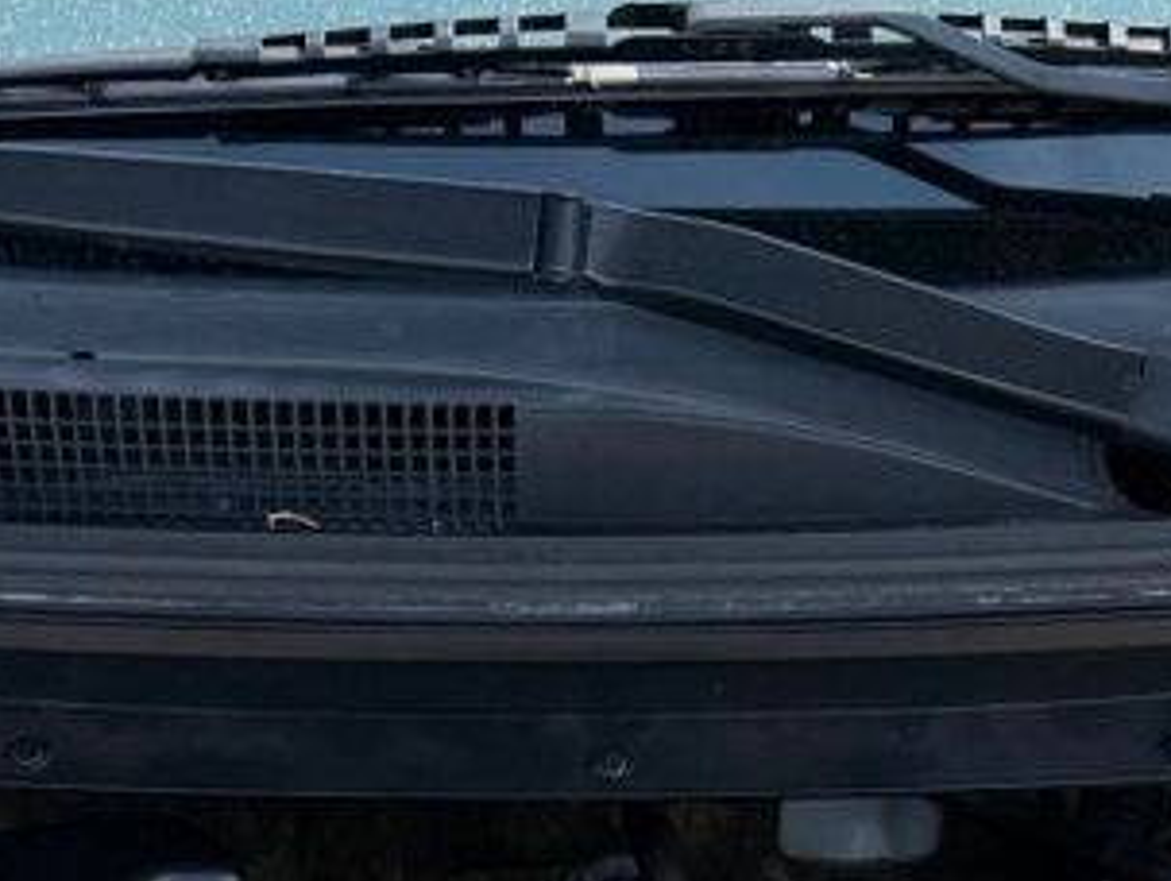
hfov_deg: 24.1
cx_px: 634
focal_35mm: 81
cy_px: 1407
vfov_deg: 16.3
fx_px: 2743
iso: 80
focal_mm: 6.76
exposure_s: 1/1812
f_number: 1.78
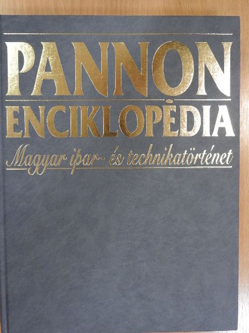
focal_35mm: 30
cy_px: 166
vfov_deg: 60.0
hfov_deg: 46.8
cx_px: 124
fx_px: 288
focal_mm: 5.4
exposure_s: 1/8
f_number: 5
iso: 400
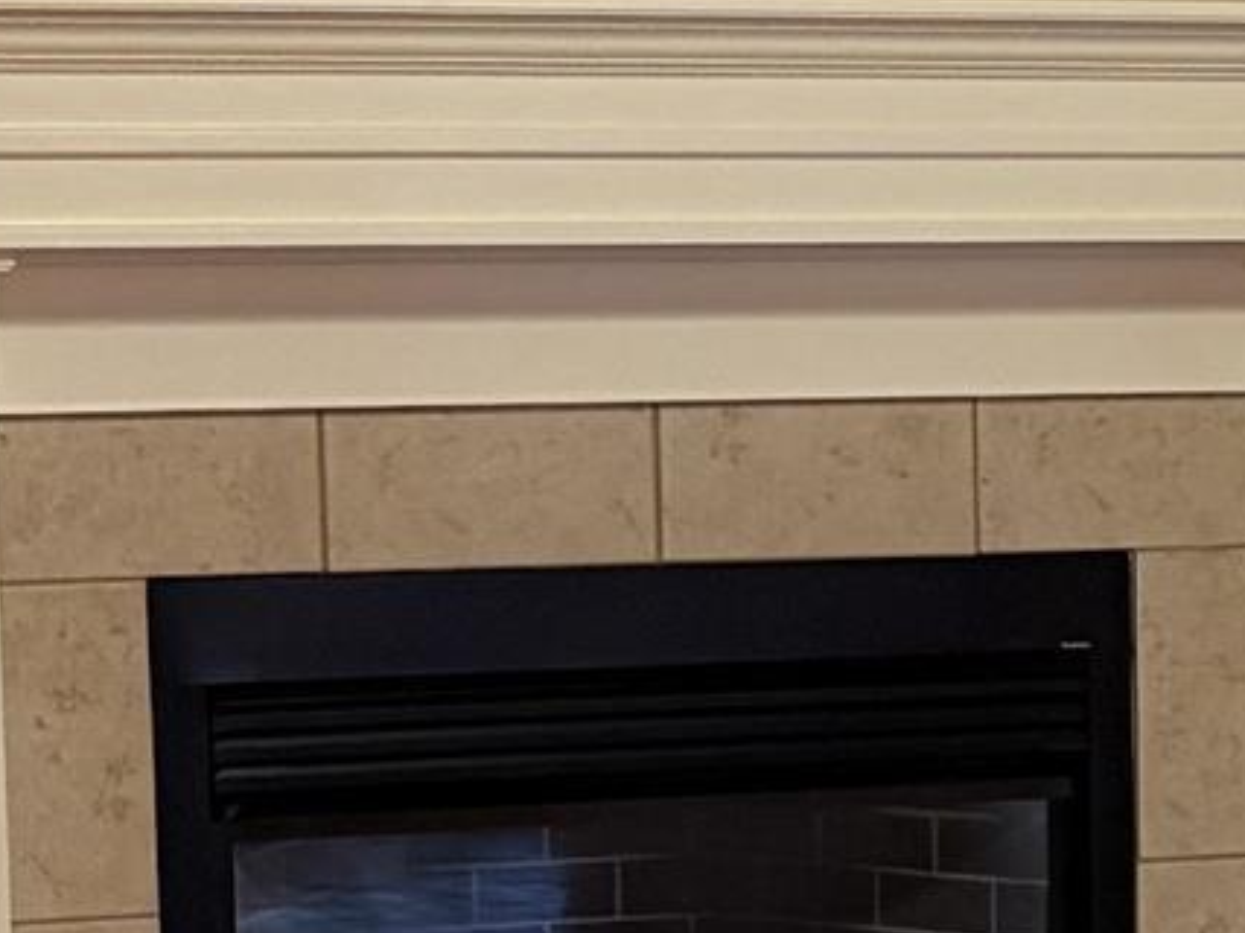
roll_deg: -0.2
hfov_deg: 10.0
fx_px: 6724
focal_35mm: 187
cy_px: 945
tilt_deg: -7.5
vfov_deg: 7.9
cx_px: 2198
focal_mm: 5.96
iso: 250
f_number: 1.6
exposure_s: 1/60
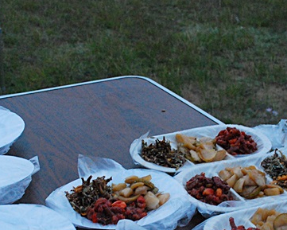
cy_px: 170
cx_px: 133
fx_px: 850
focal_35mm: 100
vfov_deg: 15.3
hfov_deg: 19.2
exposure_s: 1/25
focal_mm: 32
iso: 1600
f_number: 6.3
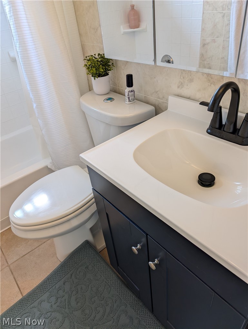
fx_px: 229
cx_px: 124
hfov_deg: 56.9
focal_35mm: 24
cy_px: 164
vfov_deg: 71.5
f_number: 1.68
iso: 108
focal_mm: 6.9
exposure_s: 1/60
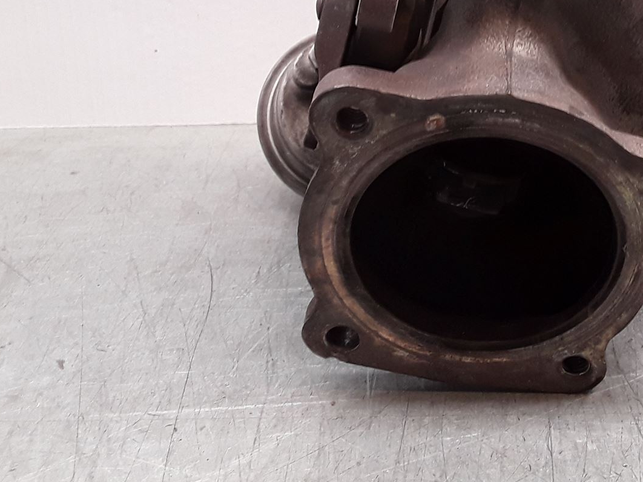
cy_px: 31
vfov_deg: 26.0
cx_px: 505
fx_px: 1003
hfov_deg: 34.6
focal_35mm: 54
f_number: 1.9
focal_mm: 2.91
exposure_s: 1/50
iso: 64
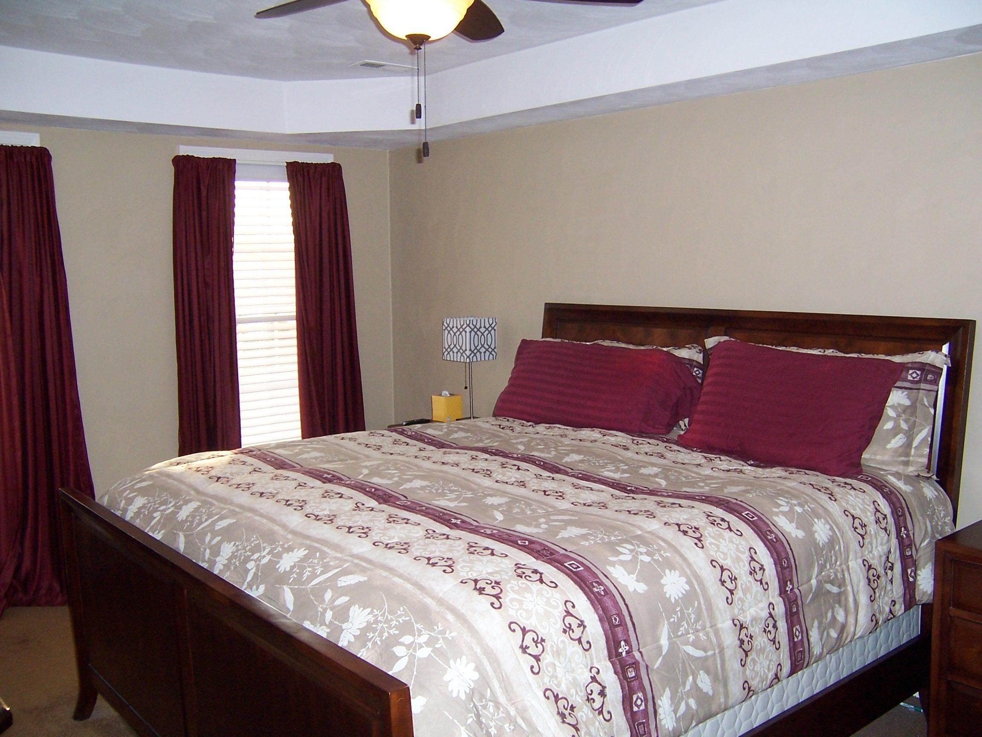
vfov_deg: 42.9
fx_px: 936
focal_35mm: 33
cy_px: 368
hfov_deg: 55.4
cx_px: 491
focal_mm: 5.5
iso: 140
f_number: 2.8
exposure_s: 1/60
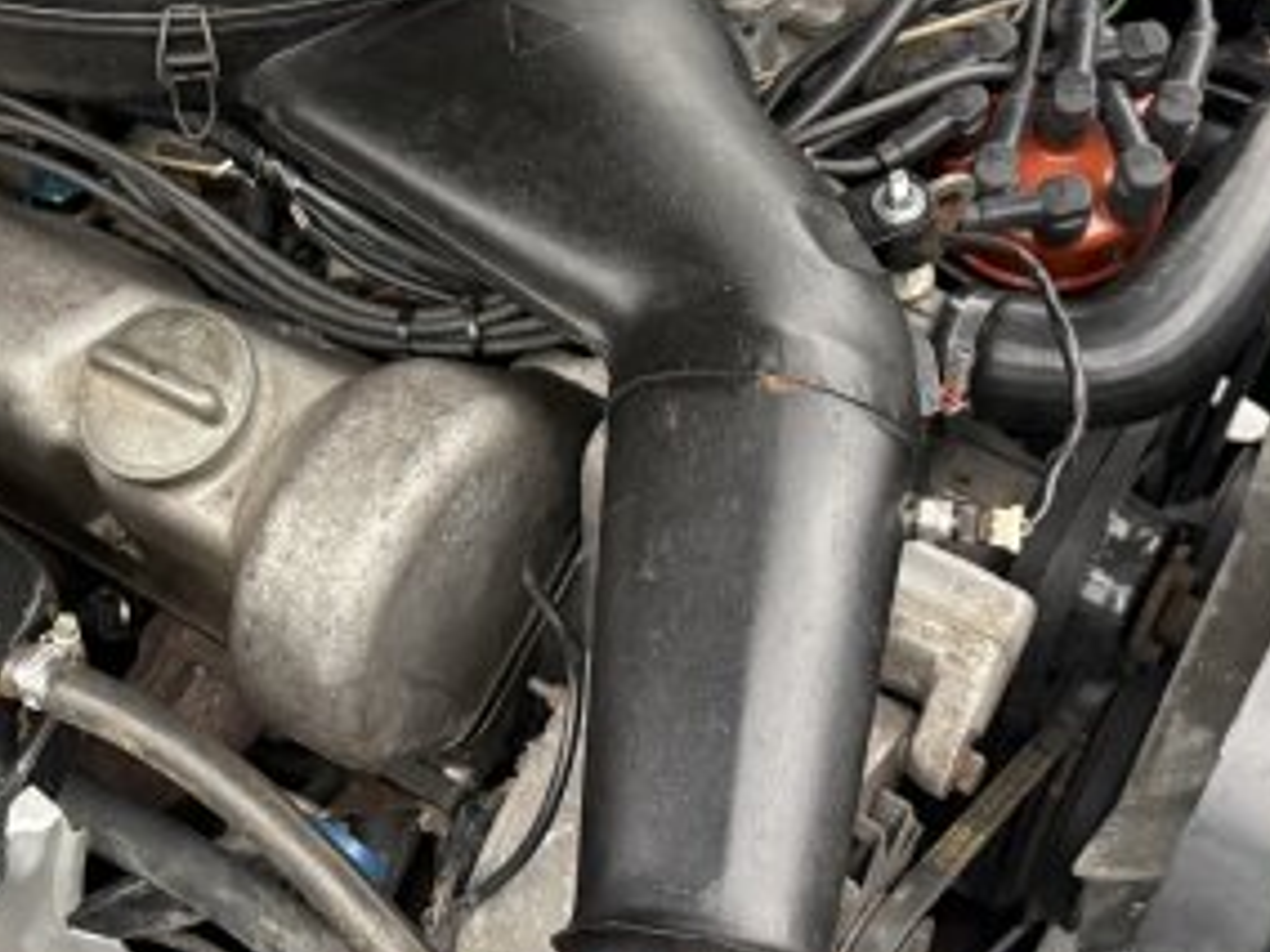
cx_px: 402
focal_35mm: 54
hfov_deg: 35.1
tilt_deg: -46.1
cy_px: 304
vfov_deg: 26.8
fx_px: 1981
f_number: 1.78
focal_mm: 6.76
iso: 500
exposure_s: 1/47
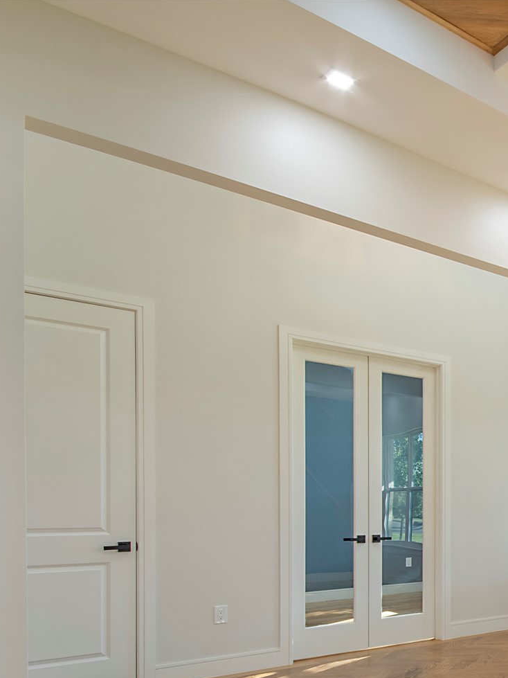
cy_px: 500
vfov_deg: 54.4
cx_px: 647
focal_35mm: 32
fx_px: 626
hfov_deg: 33.4
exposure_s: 1/8
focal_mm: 10
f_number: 11
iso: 100
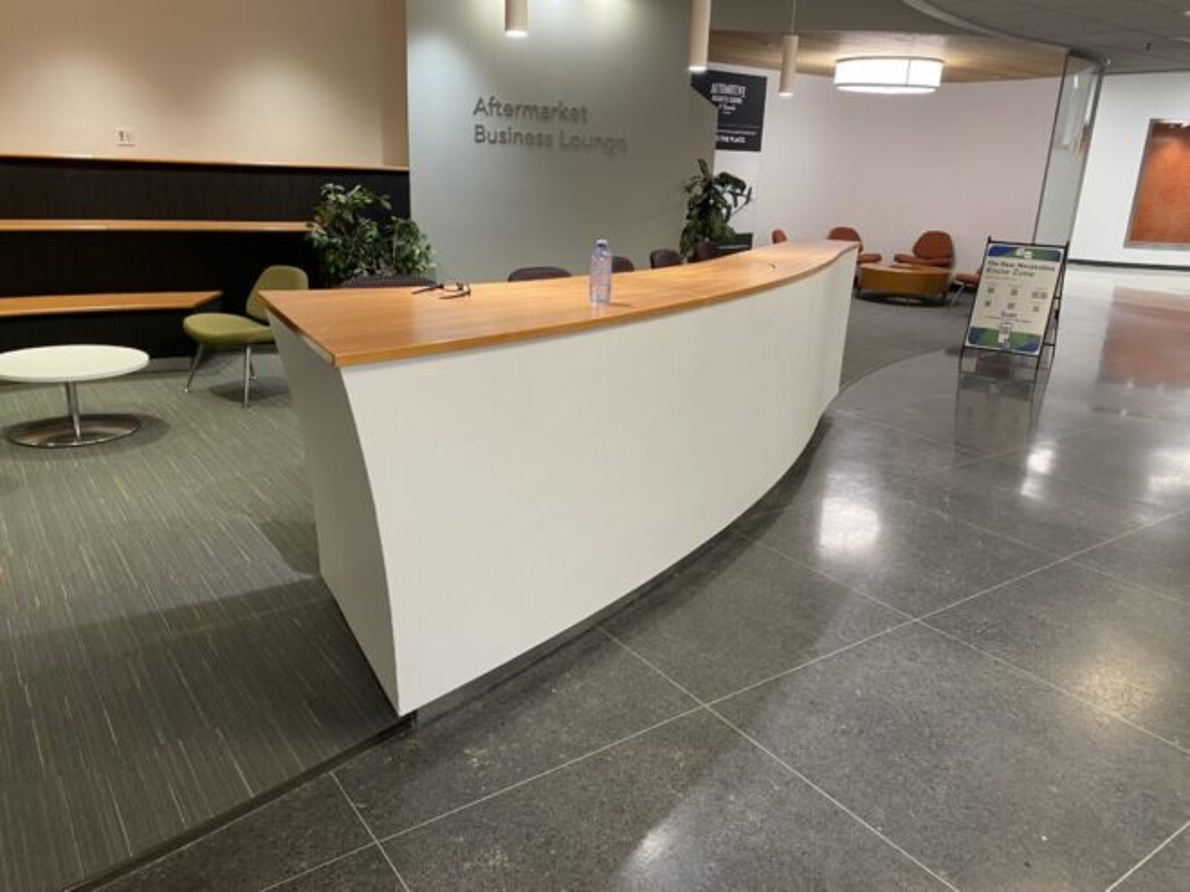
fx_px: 894
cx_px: 595
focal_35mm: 26
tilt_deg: -18.1
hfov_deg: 67.3
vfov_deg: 53.1
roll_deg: -1.8
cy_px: 446
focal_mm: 4.25
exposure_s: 1/60
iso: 125
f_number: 1.8
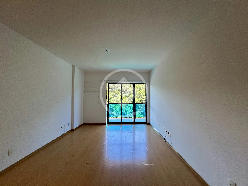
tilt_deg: +2.1
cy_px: 93
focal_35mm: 13
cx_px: 124
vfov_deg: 89.9
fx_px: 93
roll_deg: -0.7
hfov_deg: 106.2
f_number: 1.8
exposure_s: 1/120
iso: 64
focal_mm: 1.57
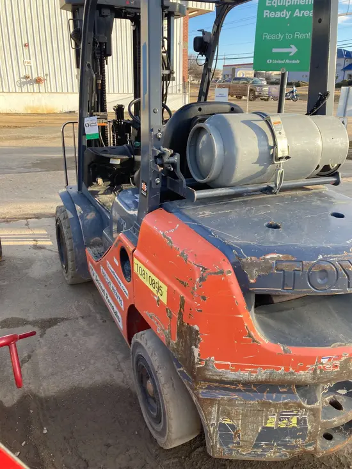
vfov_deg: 63.4
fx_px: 380
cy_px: 234
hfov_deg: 49.8
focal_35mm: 28
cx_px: 176
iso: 20
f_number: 1.8
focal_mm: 3.99
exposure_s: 1/223
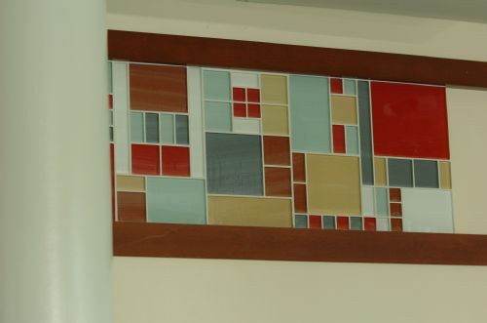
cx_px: 244
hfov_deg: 18.2
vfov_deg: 12.1
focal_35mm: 112
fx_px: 1518
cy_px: 162
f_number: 3.3
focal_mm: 75
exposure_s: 1/45
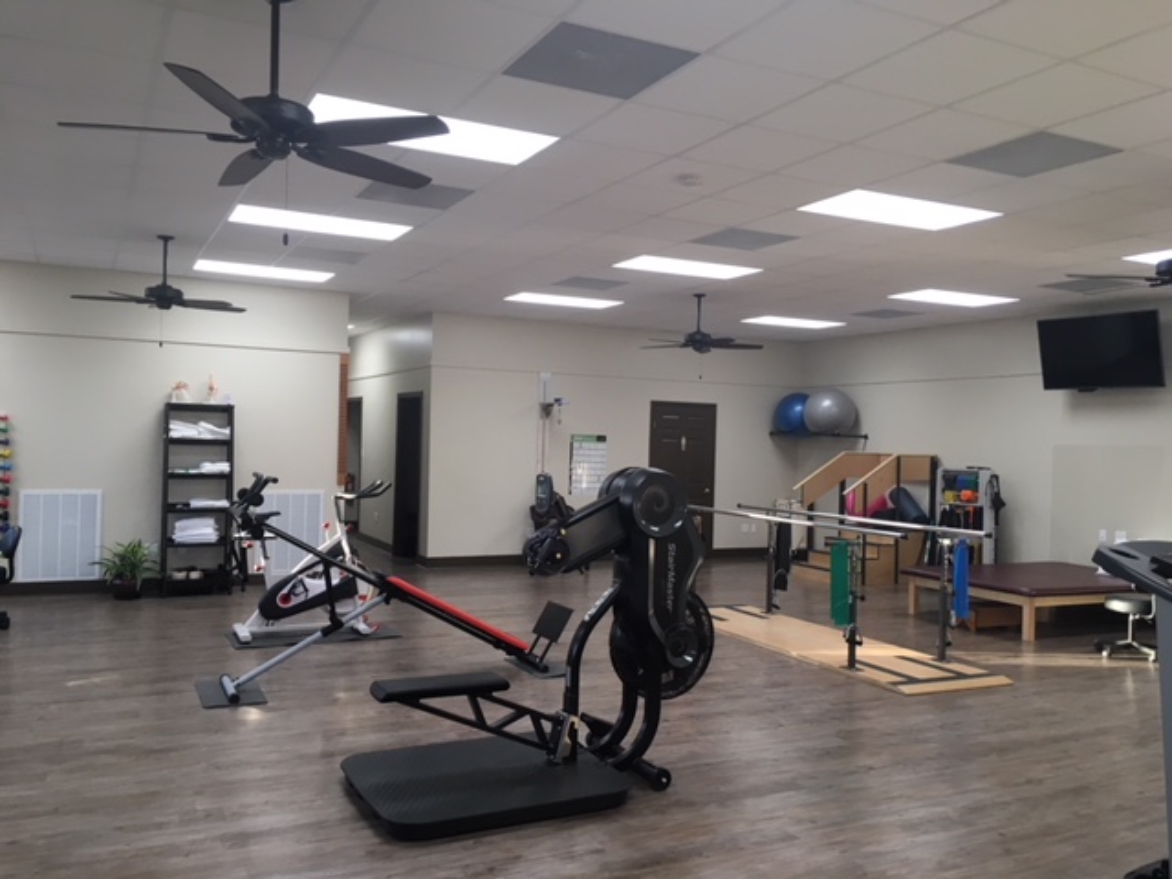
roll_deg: -0.5
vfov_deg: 48.2
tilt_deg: +4.1
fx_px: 982
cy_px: 440
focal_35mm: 29
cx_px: 586
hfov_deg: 61.7
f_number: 2.2
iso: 32
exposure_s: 1/30
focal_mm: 4.15
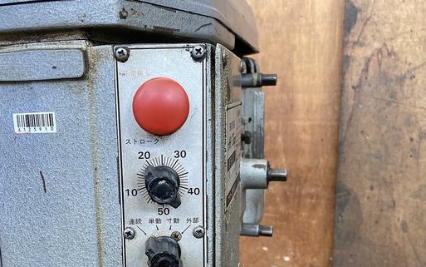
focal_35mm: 37
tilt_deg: -12.3
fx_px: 430
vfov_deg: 34.0
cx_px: 164
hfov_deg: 52.3
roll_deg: +0.5
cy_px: 186
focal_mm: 3.99
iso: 200
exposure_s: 1/60
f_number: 1.8
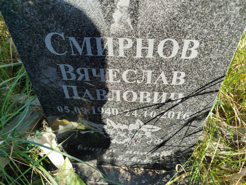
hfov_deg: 71.6
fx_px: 171
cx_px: 123
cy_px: 92
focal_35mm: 24
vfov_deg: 56.8
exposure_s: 1/331
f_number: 1.7
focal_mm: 5.31
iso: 50
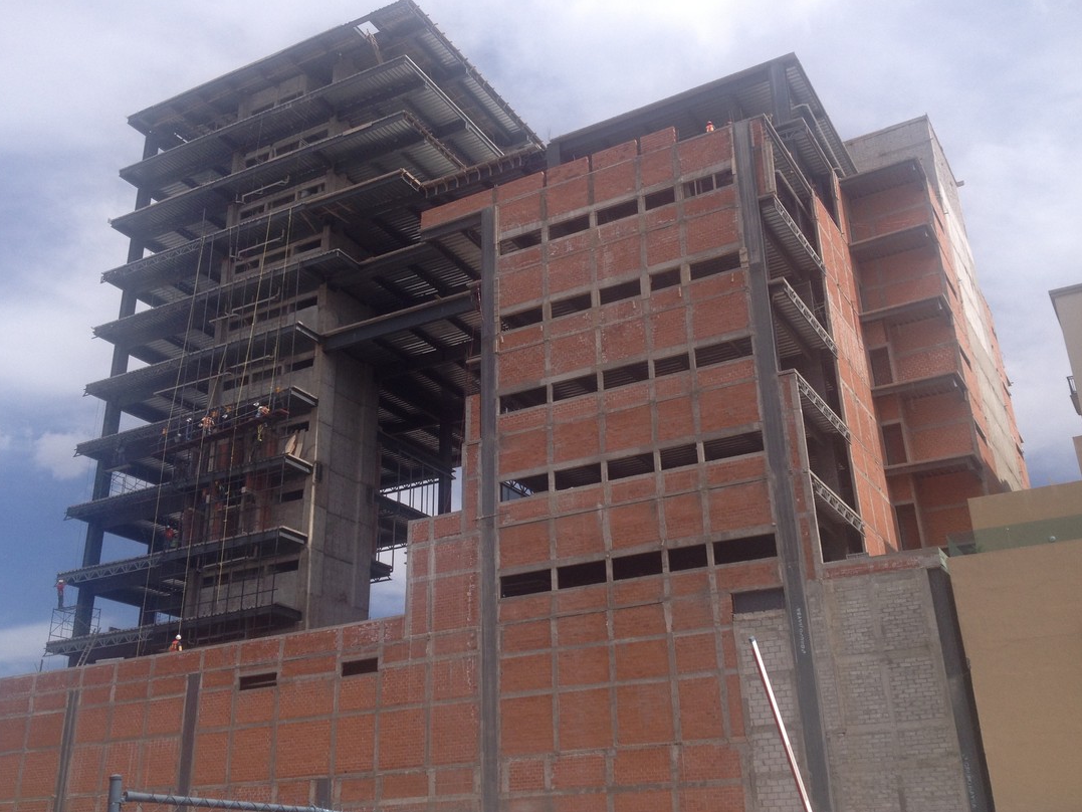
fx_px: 1219
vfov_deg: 36.8
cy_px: 378
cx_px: 561
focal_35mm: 39
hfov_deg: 47.8
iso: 50
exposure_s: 1/1783
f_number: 2.4
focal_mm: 4.28
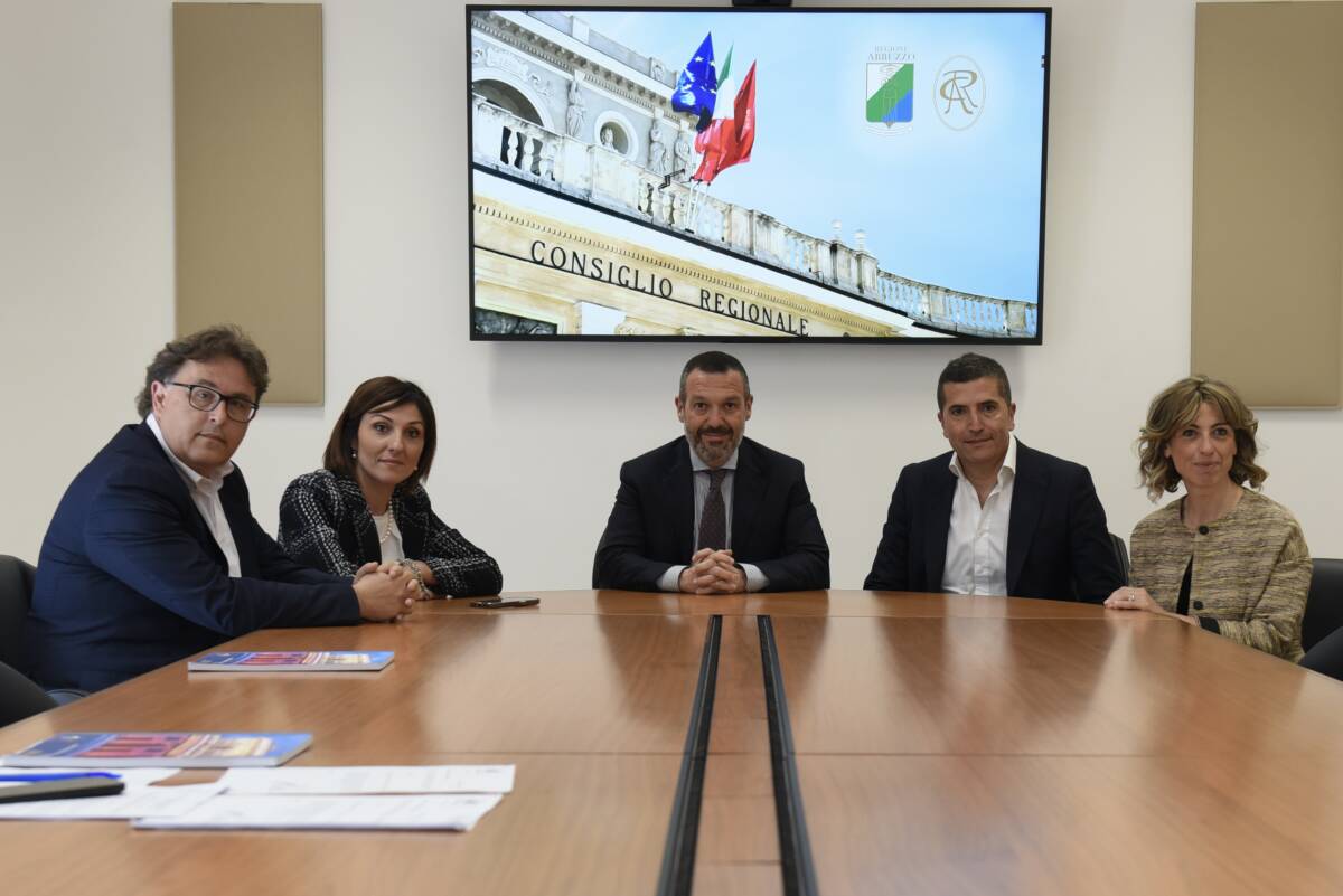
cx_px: 672
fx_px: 1866
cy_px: 448
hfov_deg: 39.6
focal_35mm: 50
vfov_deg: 27.0
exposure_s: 1/125
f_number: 5.6
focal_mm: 50
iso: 1000
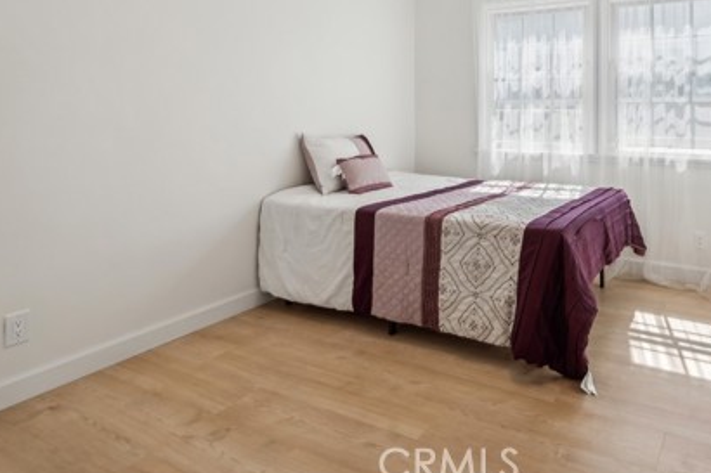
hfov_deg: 69.0
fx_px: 494
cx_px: 487
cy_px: 120
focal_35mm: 25
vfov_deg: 49.3
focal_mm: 16
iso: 125
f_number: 11
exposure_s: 1/40
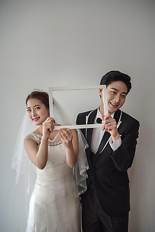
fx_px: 271
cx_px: 78
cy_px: 116
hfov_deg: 31.9
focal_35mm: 42
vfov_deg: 46.4
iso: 250
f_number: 4.5
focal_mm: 42
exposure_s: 1/125
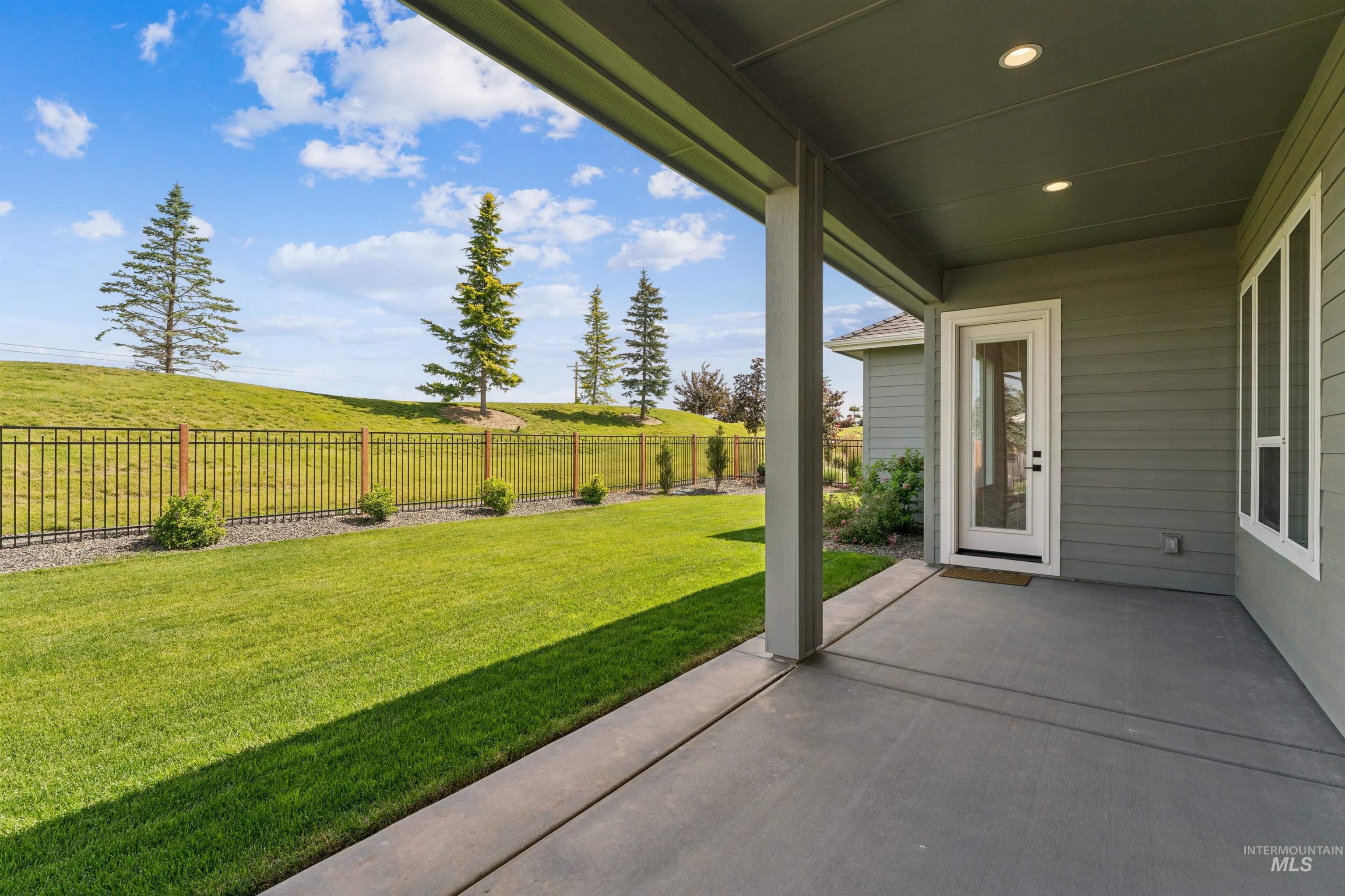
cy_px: 448
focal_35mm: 16
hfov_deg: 96.4
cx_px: 672
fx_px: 601
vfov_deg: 73.4
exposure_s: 1/160
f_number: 13
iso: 400
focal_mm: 16.1
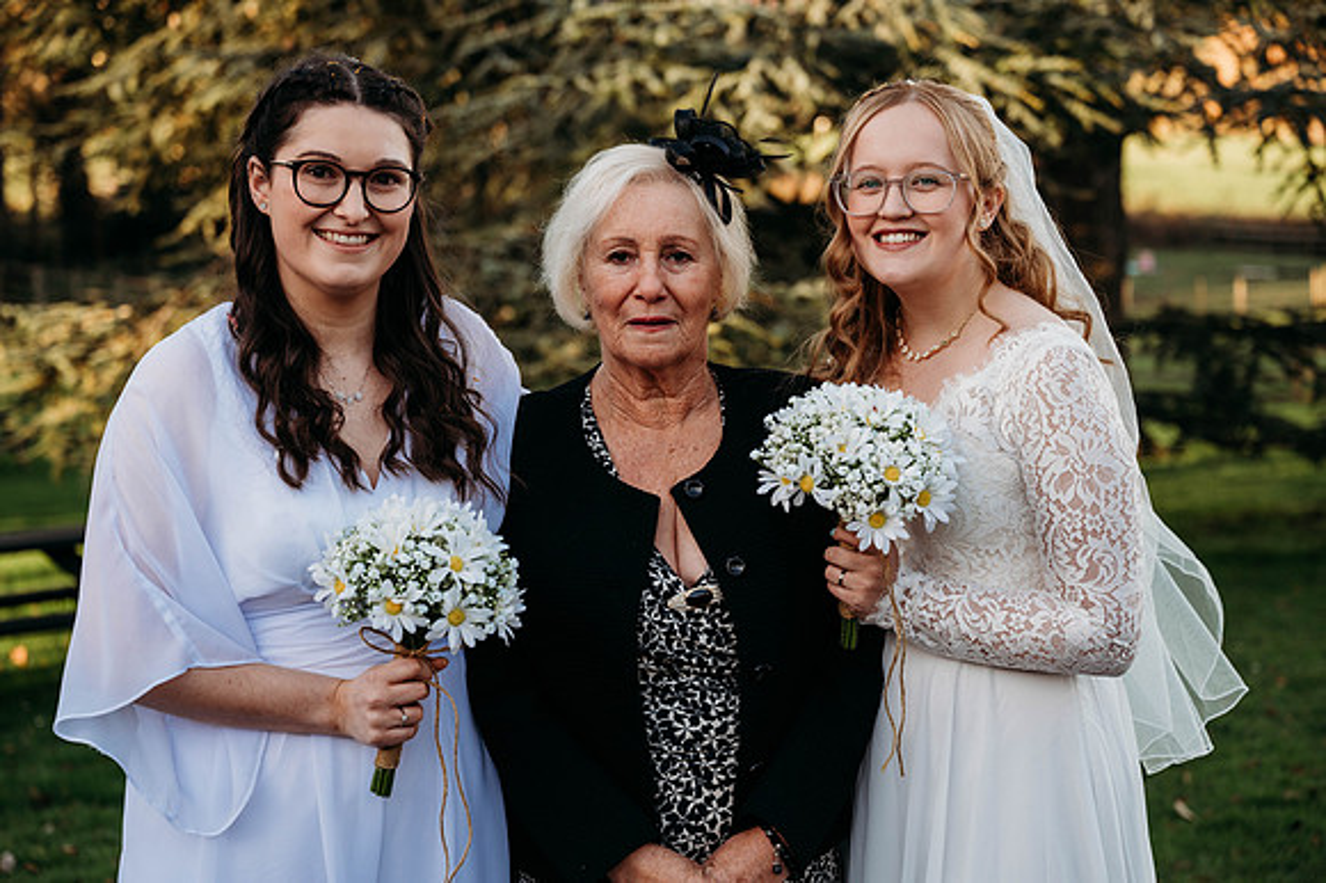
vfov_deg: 19.4
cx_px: 663
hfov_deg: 28.9
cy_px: 442
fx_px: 2577
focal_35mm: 70
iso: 100
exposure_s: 1/250
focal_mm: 70
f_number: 4
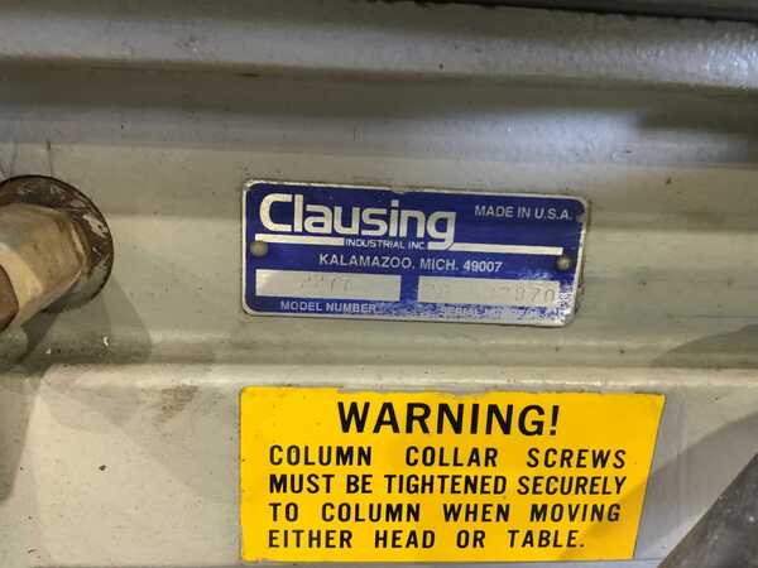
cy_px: 284
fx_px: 635
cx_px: 379
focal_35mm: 29
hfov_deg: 61.7
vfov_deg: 48.2
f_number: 1.8
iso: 200
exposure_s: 1/40
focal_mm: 3
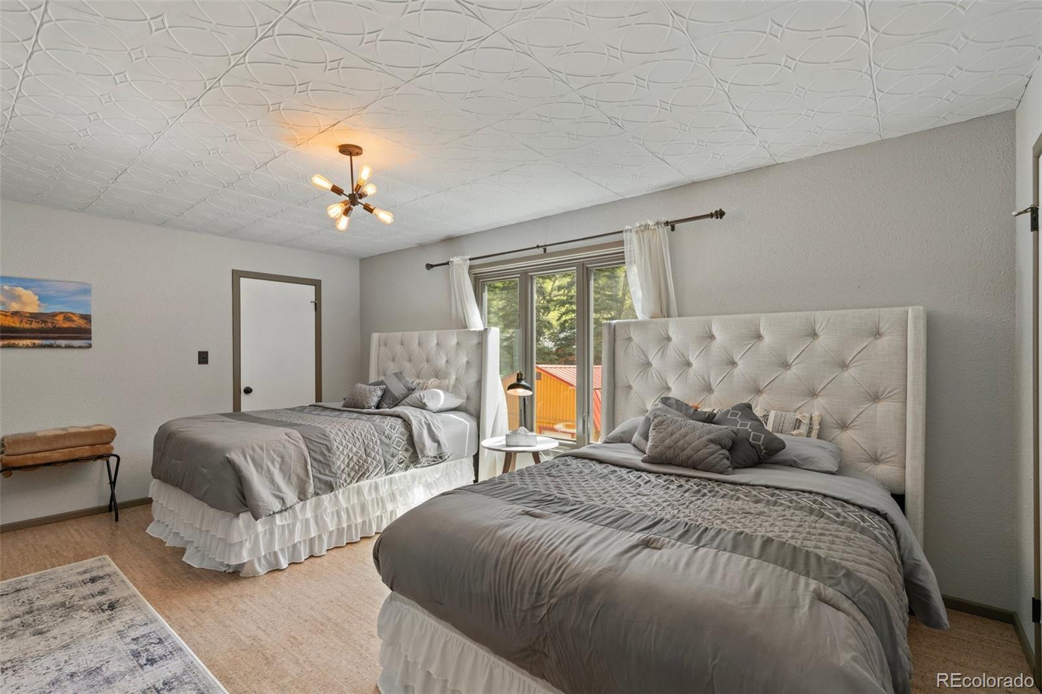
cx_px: 521
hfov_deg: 96.7
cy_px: 347
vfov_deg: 73.7
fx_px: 463
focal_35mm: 16
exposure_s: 1/8
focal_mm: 16
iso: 400
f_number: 8
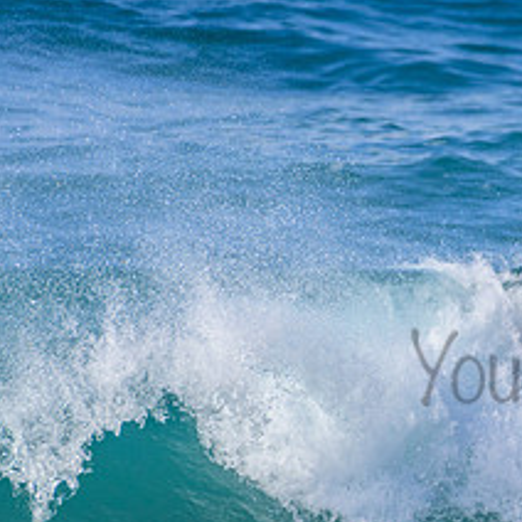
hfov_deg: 1.0
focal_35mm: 1741
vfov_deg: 1.0
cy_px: 346
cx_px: 665
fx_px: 29703
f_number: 5.6
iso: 320
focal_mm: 500
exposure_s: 1/2000
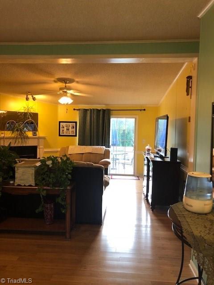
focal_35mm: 28
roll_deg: -0.6
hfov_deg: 49.7
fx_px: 231
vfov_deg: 63.4
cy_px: 142
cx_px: 107
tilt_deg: -1.0
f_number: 1.8
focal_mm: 4
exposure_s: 1/15
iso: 40
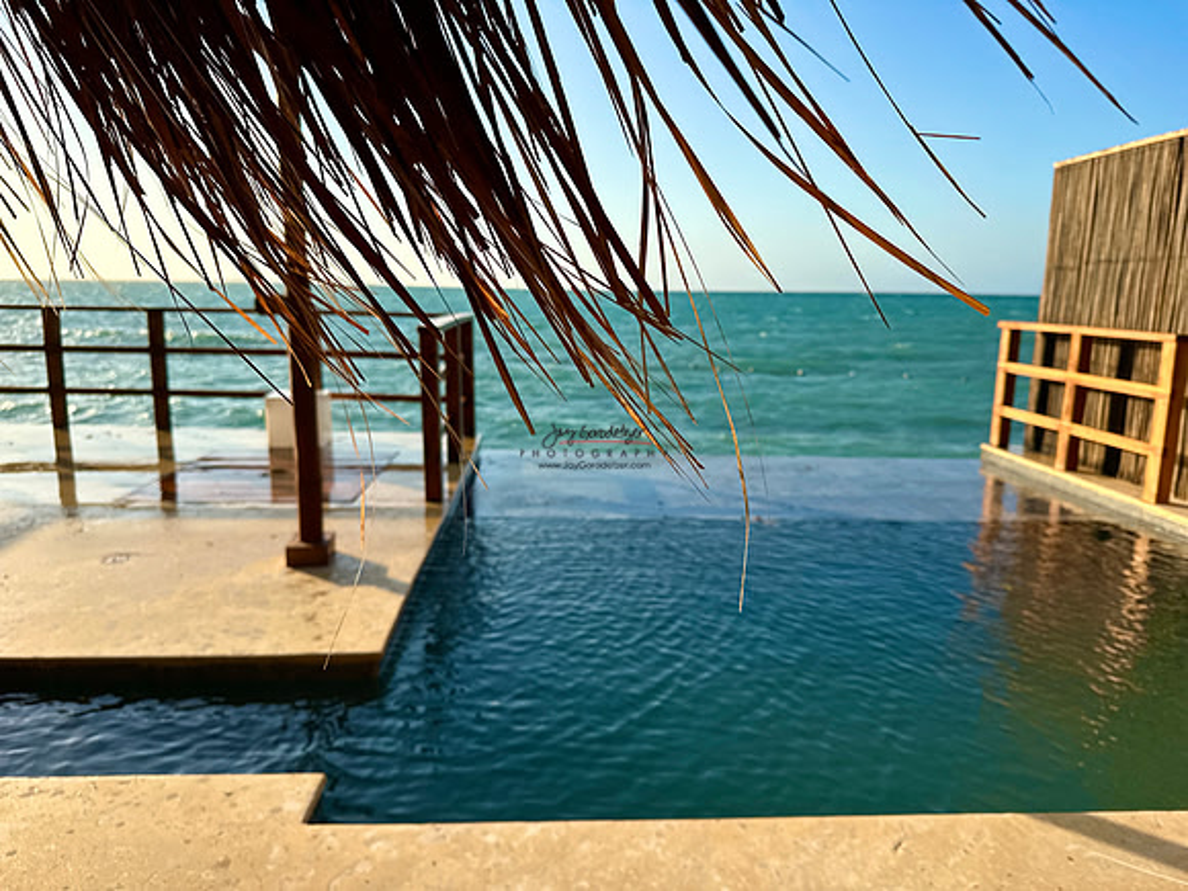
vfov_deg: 56.8
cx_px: 594
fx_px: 824
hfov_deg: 71.6
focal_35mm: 24
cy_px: 446
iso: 80
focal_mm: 6.86
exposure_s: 1/3472
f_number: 1.78
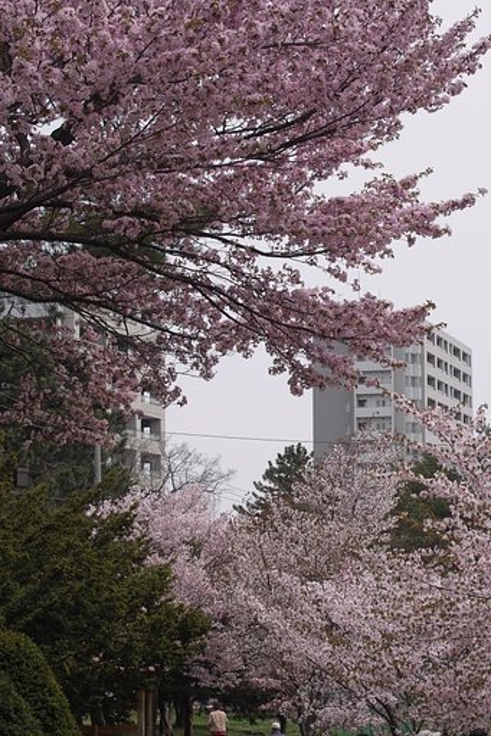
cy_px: 368
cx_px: 246
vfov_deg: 21.7
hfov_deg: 14.5
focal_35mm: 94
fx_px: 1924
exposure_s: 1/200
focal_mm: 55
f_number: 8
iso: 100
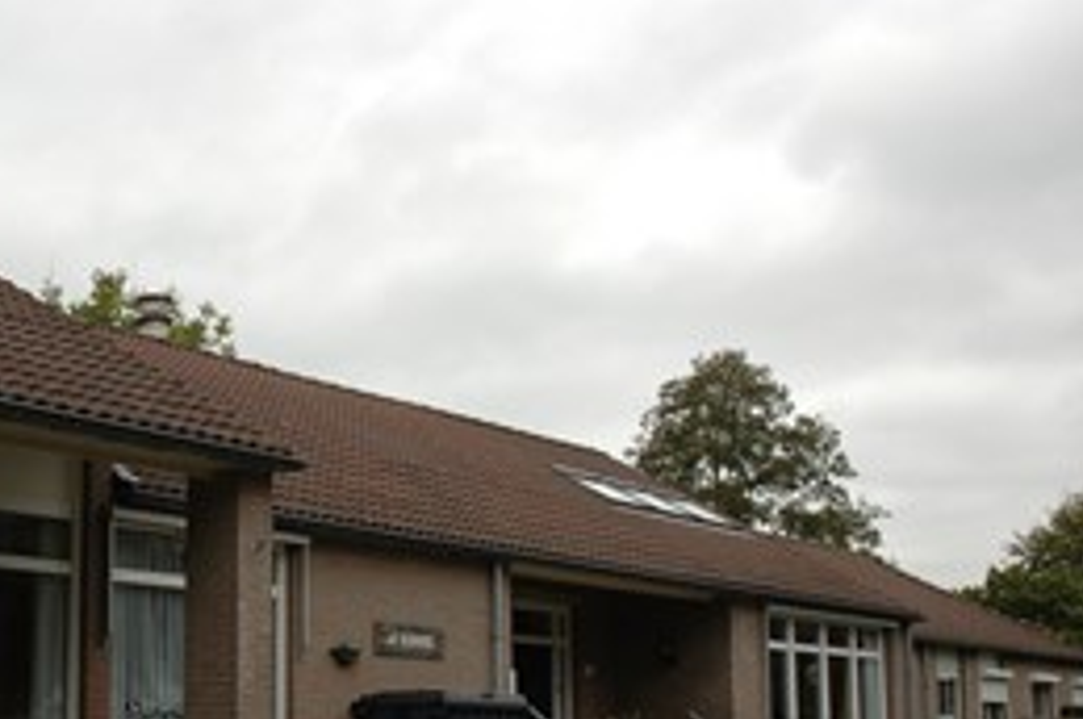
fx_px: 1532
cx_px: 318
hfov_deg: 38.3
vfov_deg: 26.1
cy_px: 548
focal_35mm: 51
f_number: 3.8
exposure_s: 1/400
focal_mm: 22
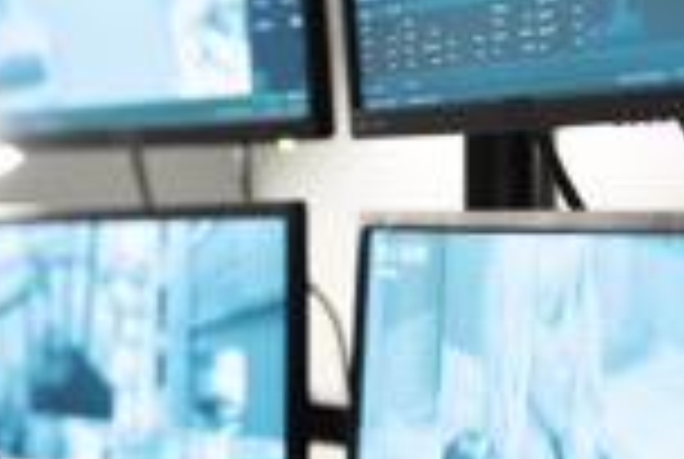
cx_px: -99
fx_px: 3122
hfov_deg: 12.3
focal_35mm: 164
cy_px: 385
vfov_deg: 8.4
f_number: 1.2
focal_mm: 50
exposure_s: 1/125
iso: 2000
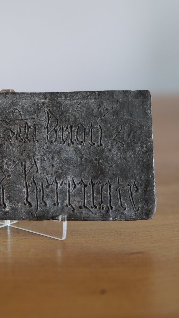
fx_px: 743
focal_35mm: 88
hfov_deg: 13.6
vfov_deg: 24.2
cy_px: 159
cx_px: 1
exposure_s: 1/60
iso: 800
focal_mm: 30
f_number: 2.8
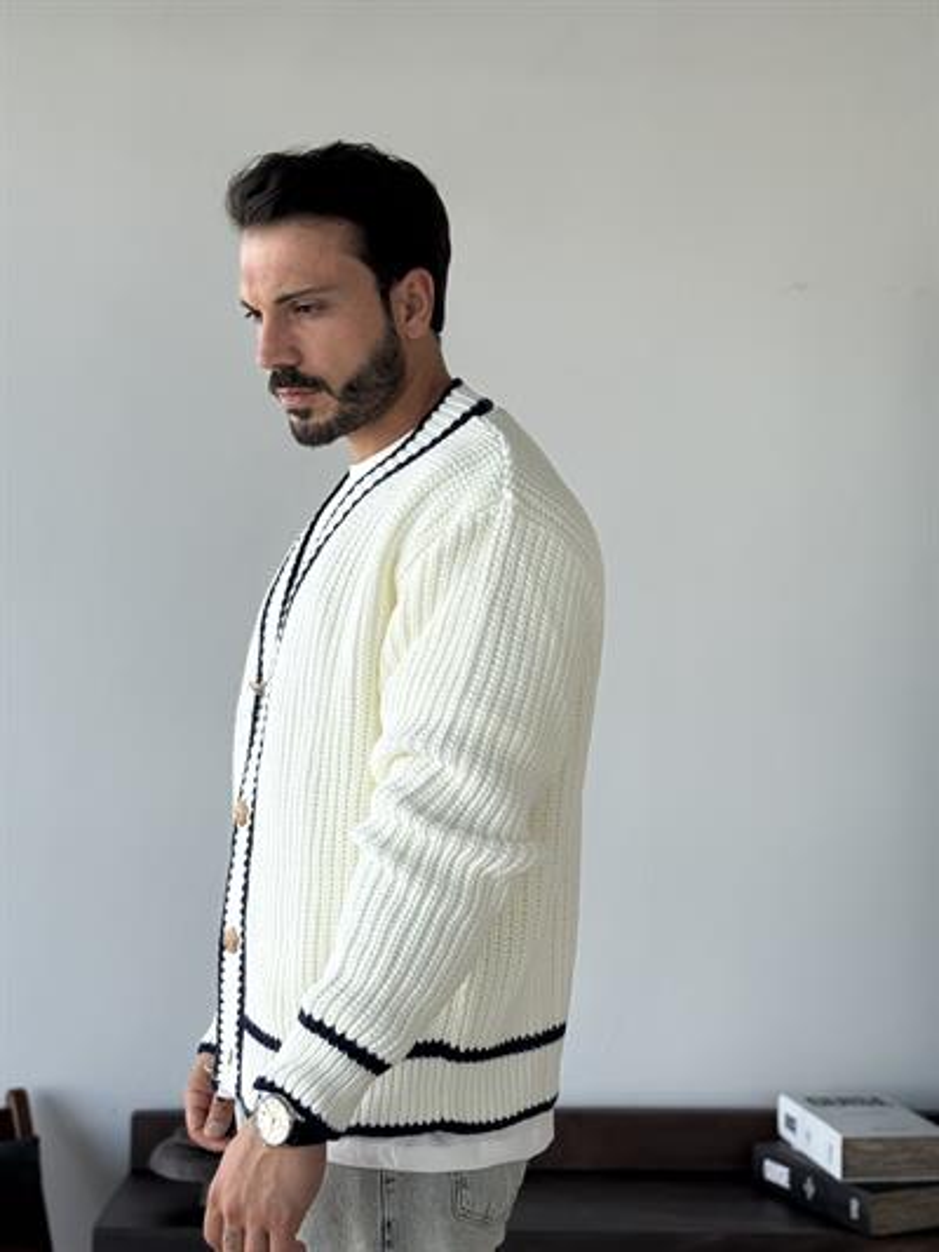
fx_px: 1735
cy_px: 626
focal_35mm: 48
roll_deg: -0.7
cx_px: 470
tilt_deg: +2.5
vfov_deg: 39.6
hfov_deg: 30.3
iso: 80
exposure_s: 1/447
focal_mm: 6.76
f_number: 1.78
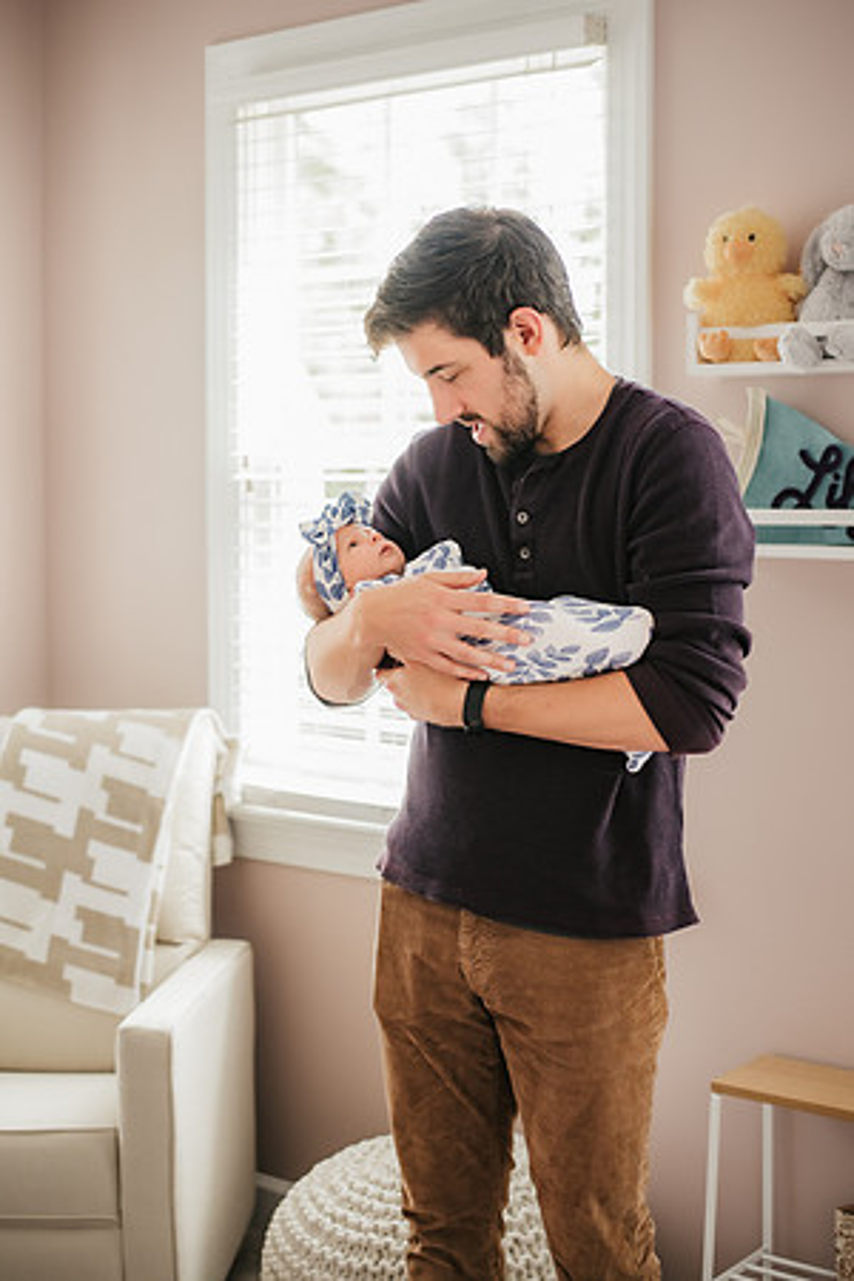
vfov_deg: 39.6
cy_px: 640
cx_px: 427
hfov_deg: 27.0
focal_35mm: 50
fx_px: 1779
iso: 500
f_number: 2.5
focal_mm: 50
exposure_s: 1/250
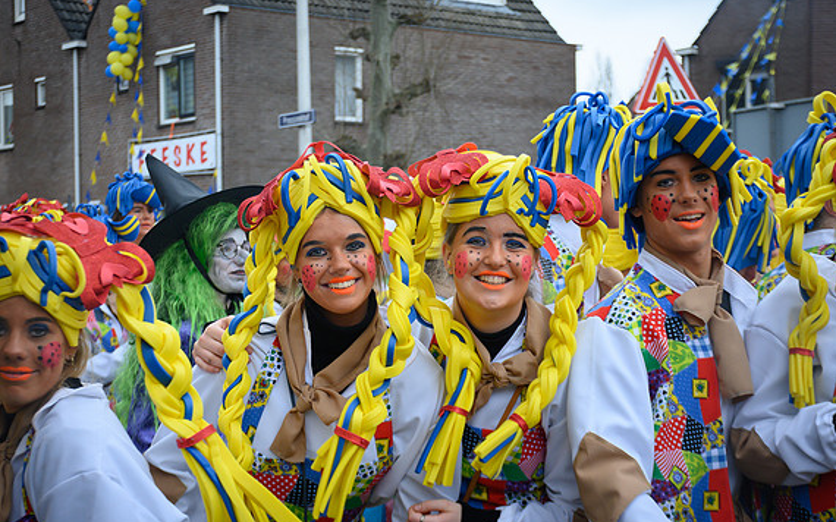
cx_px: 414
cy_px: 263
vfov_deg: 18.6
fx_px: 1595
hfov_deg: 29.4
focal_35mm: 70
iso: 400
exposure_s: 1/250
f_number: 5
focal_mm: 45
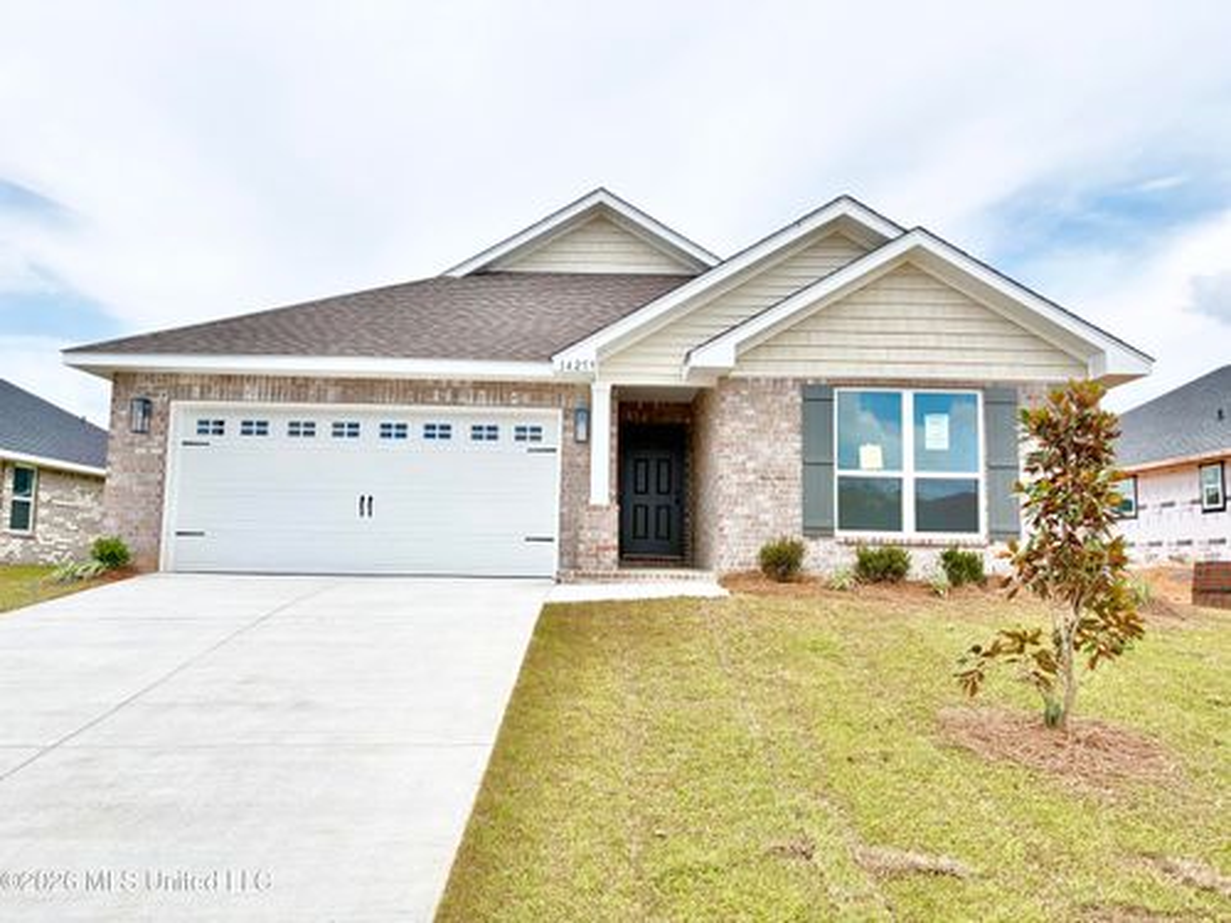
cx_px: 616
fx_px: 925
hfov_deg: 67.3
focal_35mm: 26
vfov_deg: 53.1
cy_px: 462
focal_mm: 5.96
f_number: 1.6
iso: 64
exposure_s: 1/1953
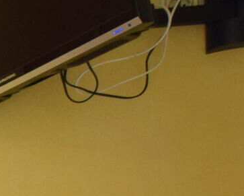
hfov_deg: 11.0
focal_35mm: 93
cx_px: -519
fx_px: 672
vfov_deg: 15.1
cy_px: 311
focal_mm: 10
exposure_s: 1/20
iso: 800
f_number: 8
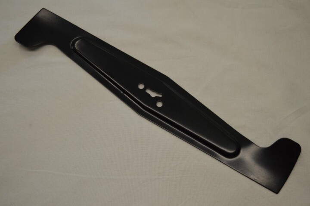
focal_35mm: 51
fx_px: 439
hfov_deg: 38.9
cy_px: 103
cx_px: 155
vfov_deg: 26.4
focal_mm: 34
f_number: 4.5
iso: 400
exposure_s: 1/80
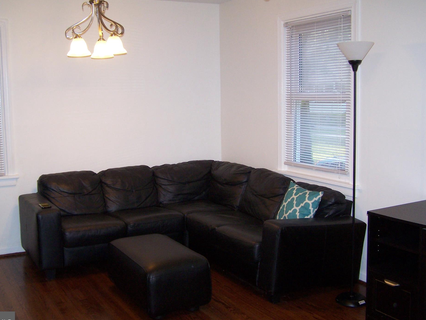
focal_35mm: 42
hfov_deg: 44.7
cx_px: 193
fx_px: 517
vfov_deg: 34.4
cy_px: 154
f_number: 2.8
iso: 140
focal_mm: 6.3
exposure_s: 1/60
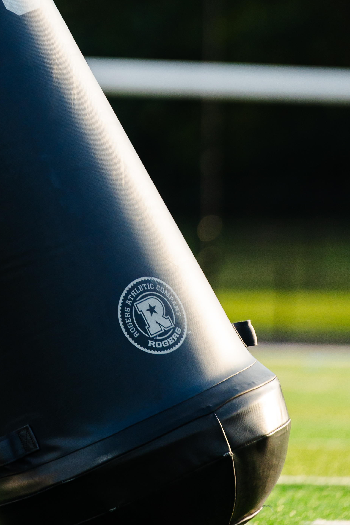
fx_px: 6461
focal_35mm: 443
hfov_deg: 3.1
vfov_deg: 4.6
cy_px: 12
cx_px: -34
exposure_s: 1/3200
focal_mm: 178
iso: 400
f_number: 2.8
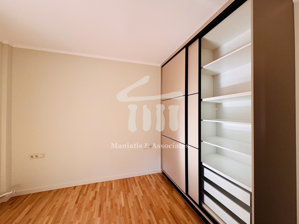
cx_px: 150
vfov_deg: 85.7
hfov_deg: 102.1
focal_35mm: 14
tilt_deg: +1.1
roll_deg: +0.5
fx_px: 121
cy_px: 112
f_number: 2.2
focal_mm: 2.22
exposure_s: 1/99
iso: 80
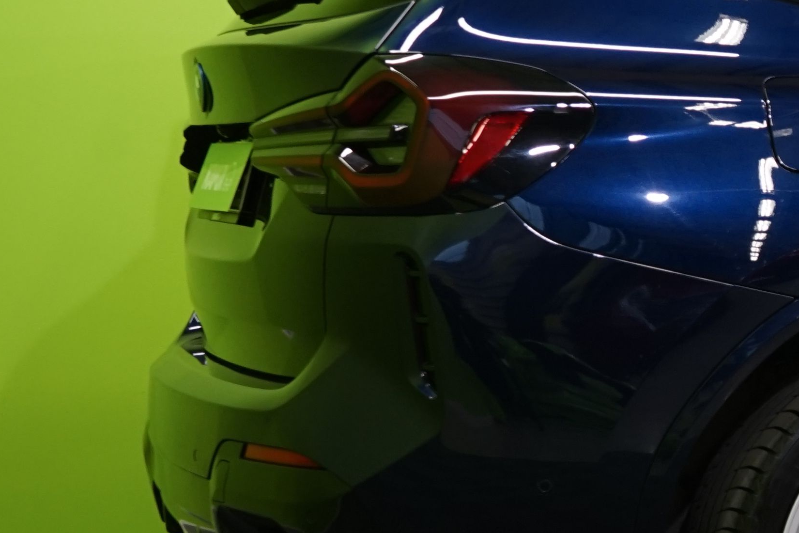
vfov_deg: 11.4
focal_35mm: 120
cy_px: 233
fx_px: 2663
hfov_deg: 15.3
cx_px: 1308
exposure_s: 1/30
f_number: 5.6
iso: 640
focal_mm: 33
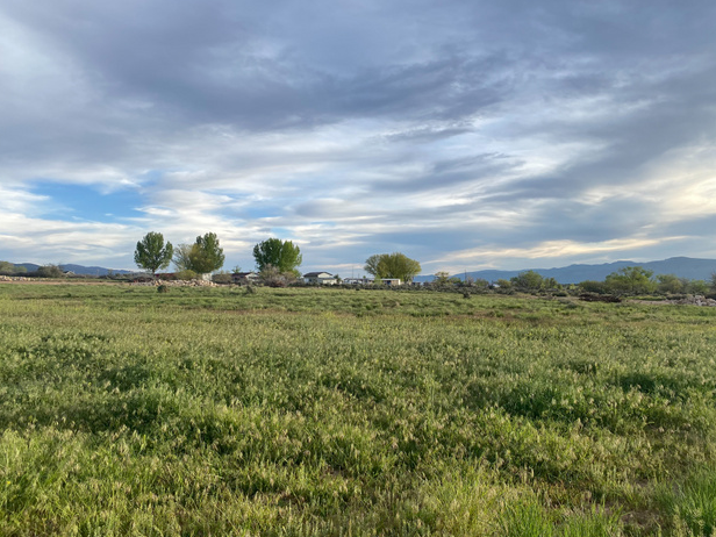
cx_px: 366
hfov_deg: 65.3
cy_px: 266
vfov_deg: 51.4
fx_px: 558
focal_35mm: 27
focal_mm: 4.25
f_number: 1.8
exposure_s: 1/900
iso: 32
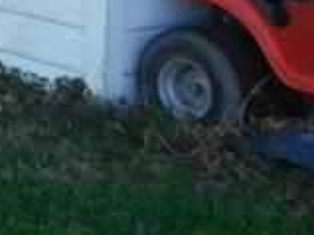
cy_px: -385
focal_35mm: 180
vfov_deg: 7.5
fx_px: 1632
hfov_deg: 9.3
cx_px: -535
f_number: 3.2
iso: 125
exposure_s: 1/400
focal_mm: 4.9
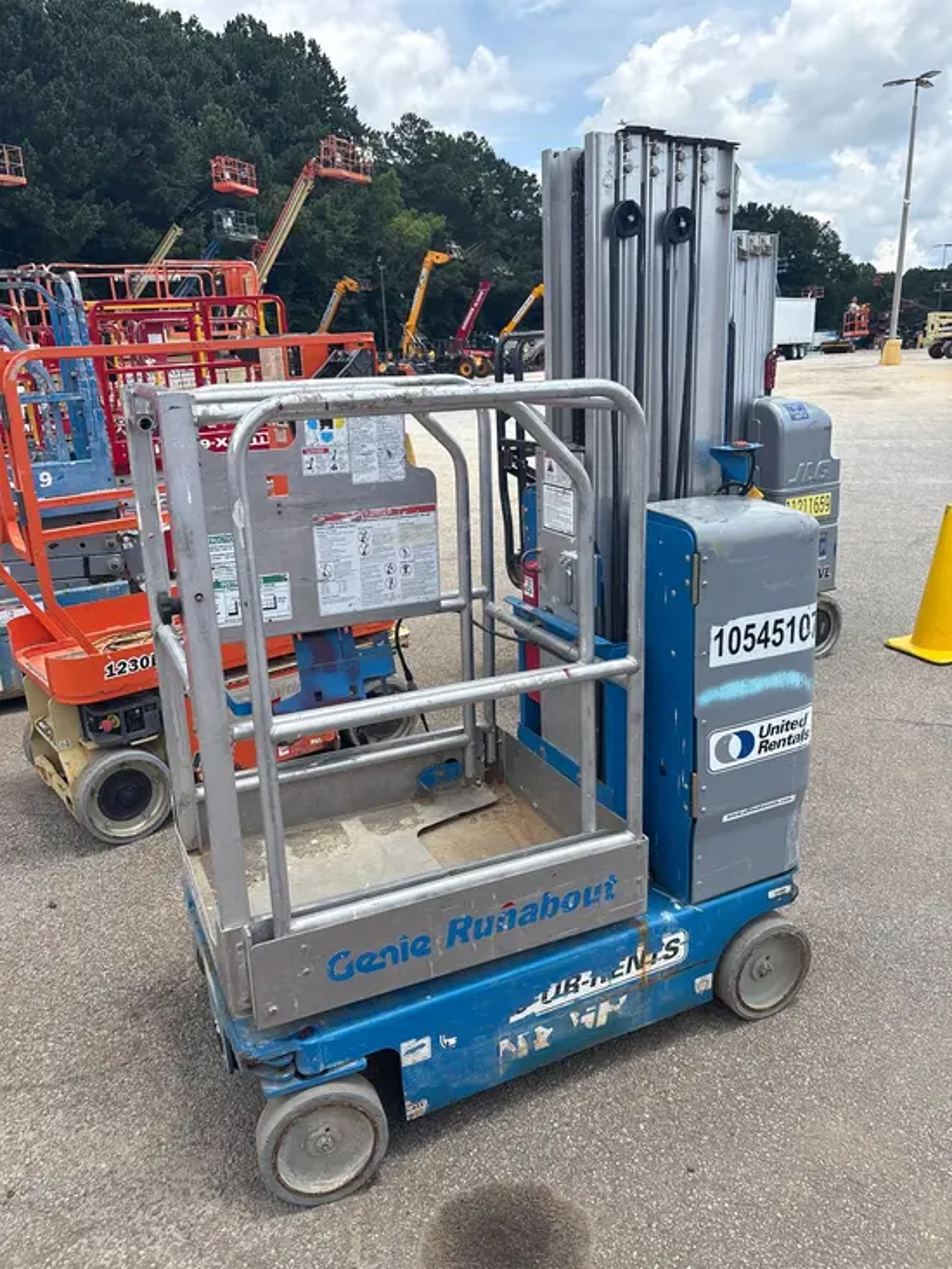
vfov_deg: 67.3
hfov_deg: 53.1
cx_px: 476
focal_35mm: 26
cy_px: 634
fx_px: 953
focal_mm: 5.96
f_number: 1.6
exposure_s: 1/2639
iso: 50
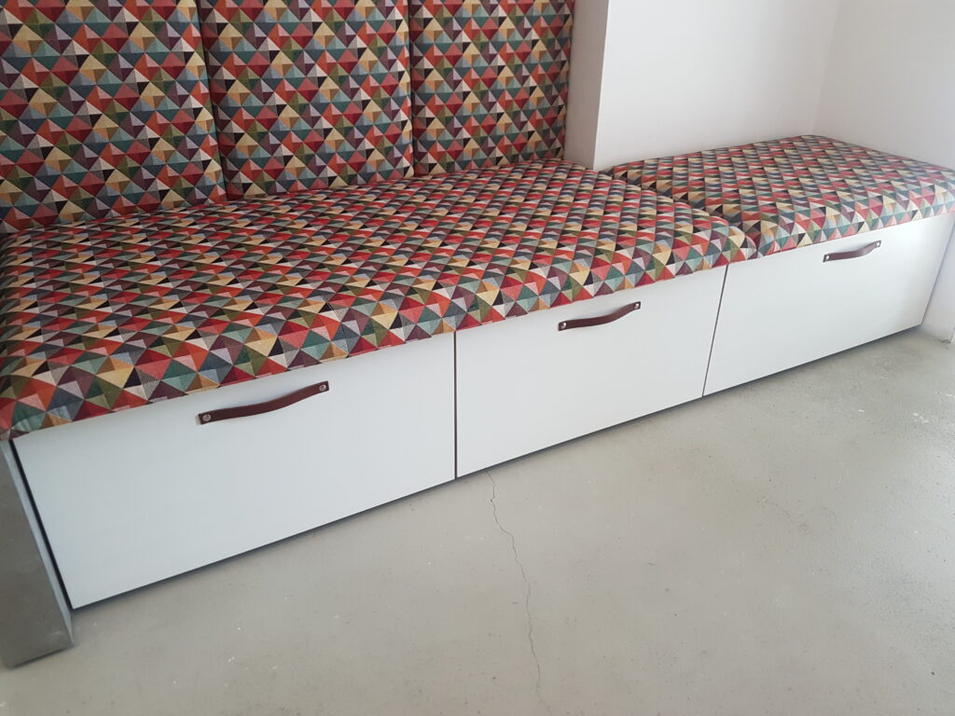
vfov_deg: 53.1
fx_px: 717
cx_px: 478
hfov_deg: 67.3
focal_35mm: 26
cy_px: 358
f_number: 1.7
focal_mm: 4.2
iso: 80
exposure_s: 1/60
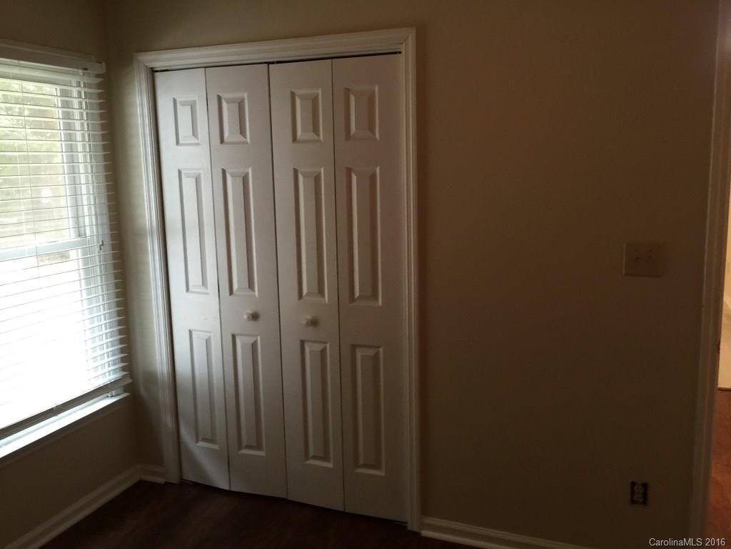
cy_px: 274
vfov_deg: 48.2
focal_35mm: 29
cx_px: 366
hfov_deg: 61.7
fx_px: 612
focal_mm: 4.15
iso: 64
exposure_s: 1/15
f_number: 2.2
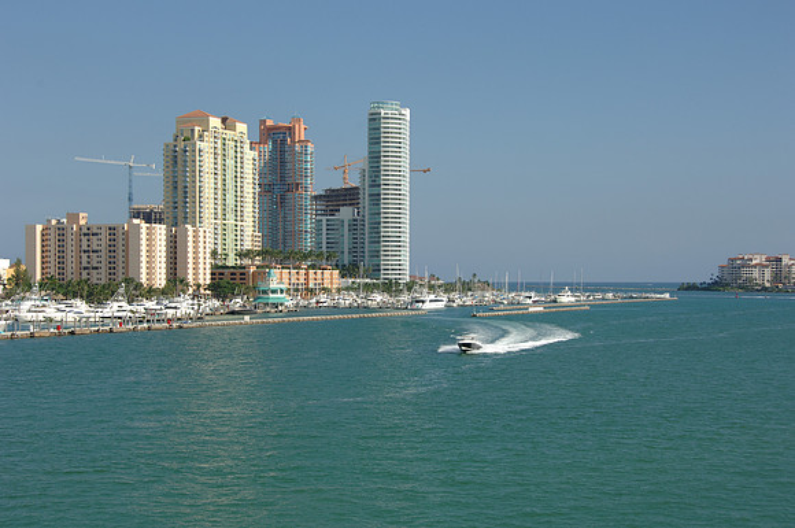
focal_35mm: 63
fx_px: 1389
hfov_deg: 31.9
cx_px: 398
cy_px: 264
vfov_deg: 21.5
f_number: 8
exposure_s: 1/250
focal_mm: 42
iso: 100
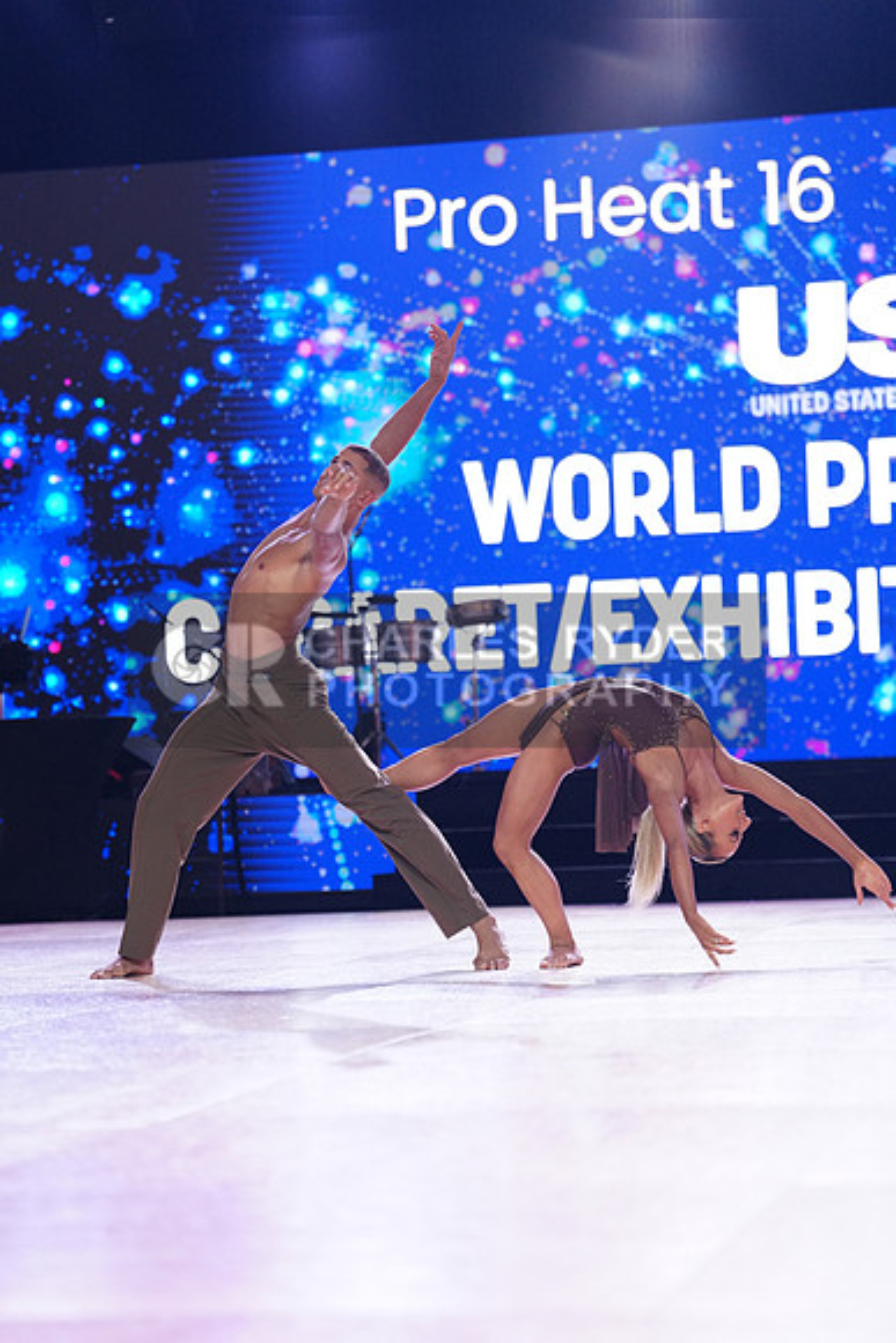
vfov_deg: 20.0
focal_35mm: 102
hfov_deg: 13.4
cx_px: 448
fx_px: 3805
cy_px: 672
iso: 2000
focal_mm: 102
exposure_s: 1/400
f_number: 2.8
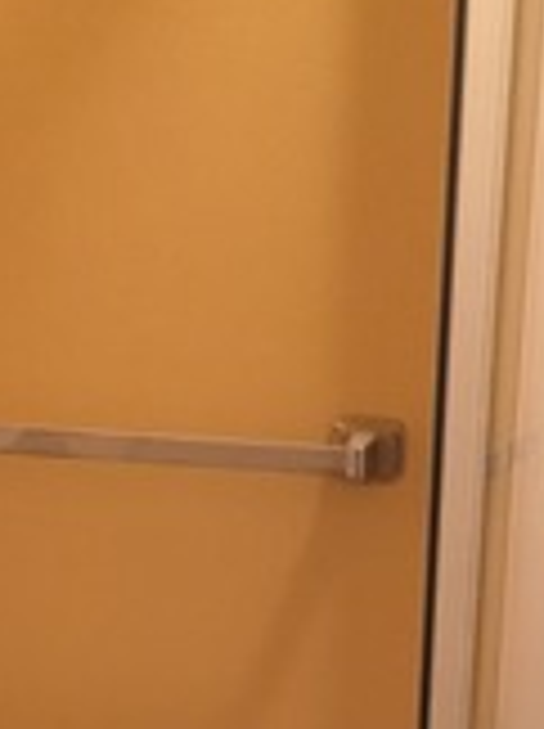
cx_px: 351
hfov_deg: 17.1
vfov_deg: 21.1
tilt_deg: -22.4
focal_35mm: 86
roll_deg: -2.8
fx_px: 1807
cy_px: 886
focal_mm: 4.15
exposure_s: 1/20
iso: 200
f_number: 2.2
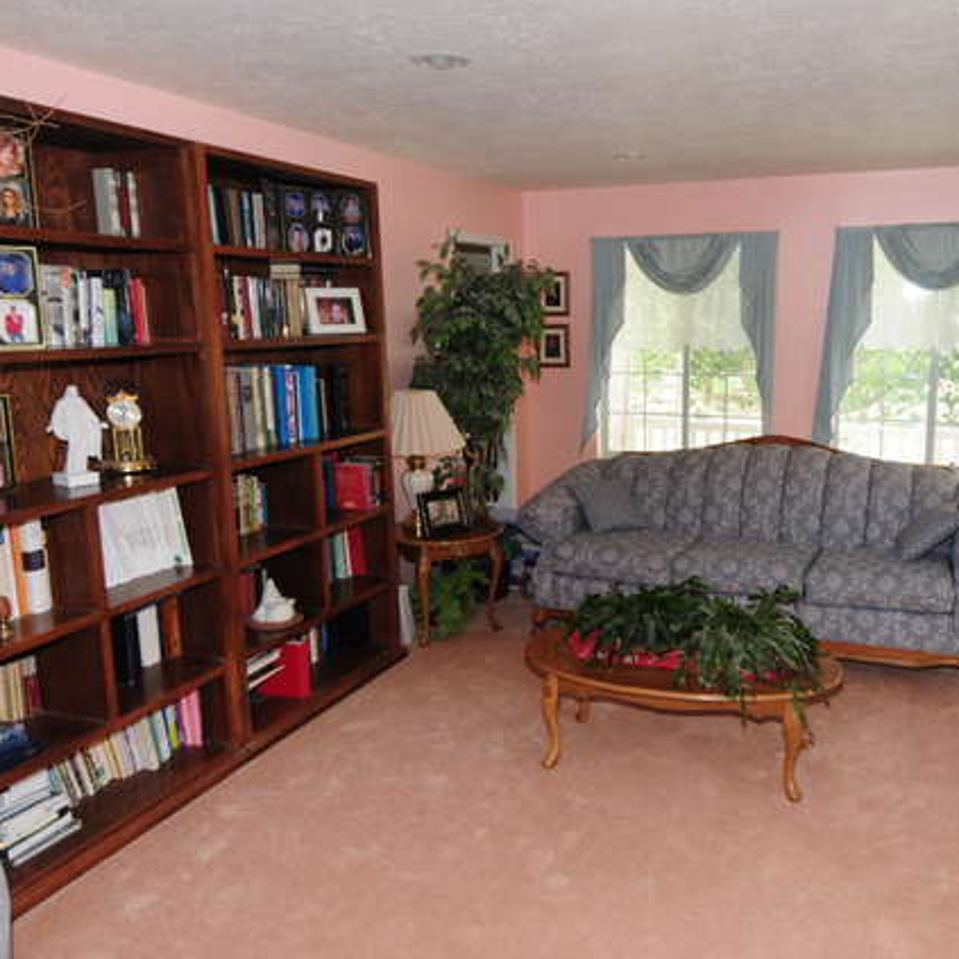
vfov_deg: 59.1
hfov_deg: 58.8
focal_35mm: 27
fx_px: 846
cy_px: 480
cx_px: 558
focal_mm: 14
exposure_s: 1/100
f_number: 5
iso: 200
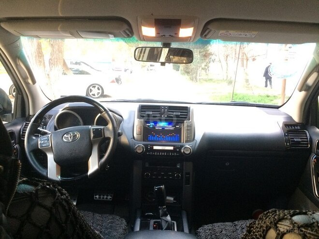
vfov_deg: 48.2
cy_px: 120
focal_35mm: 29
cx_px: 160
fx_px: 267
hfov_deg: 61.7
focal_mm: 4.15
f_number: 2.2
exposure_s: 1/33
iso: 250
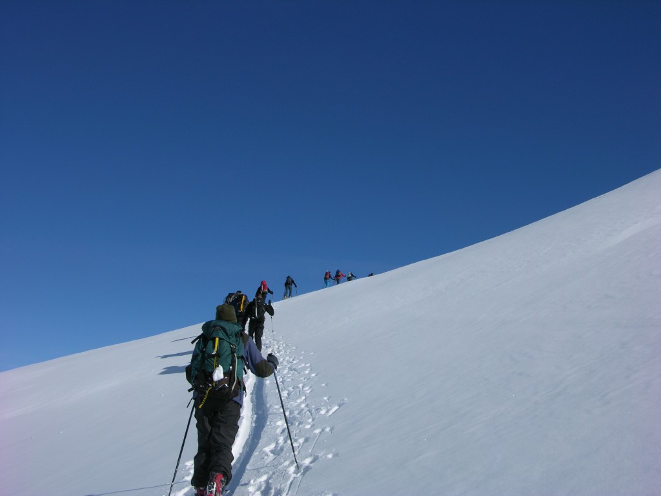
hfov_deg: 52.6
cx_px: 330
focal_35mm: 35
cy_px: 248
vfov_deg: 40.7
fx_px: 668
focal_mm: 8.9
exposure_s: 1/424
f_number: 7.1
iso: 50
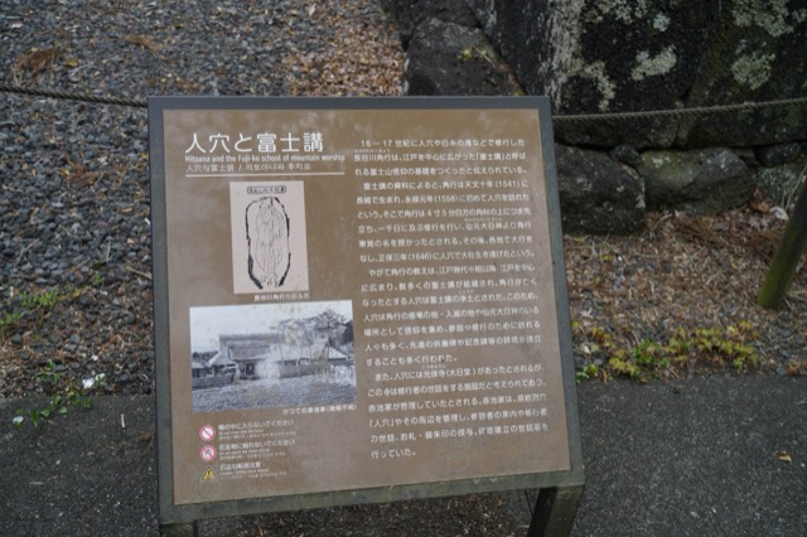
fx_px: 851
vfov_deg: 35.0
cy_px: 268
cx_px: 404
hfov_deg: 50.7
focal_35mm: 38
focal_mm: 38
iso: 400
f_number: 6.3
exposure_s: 1/125
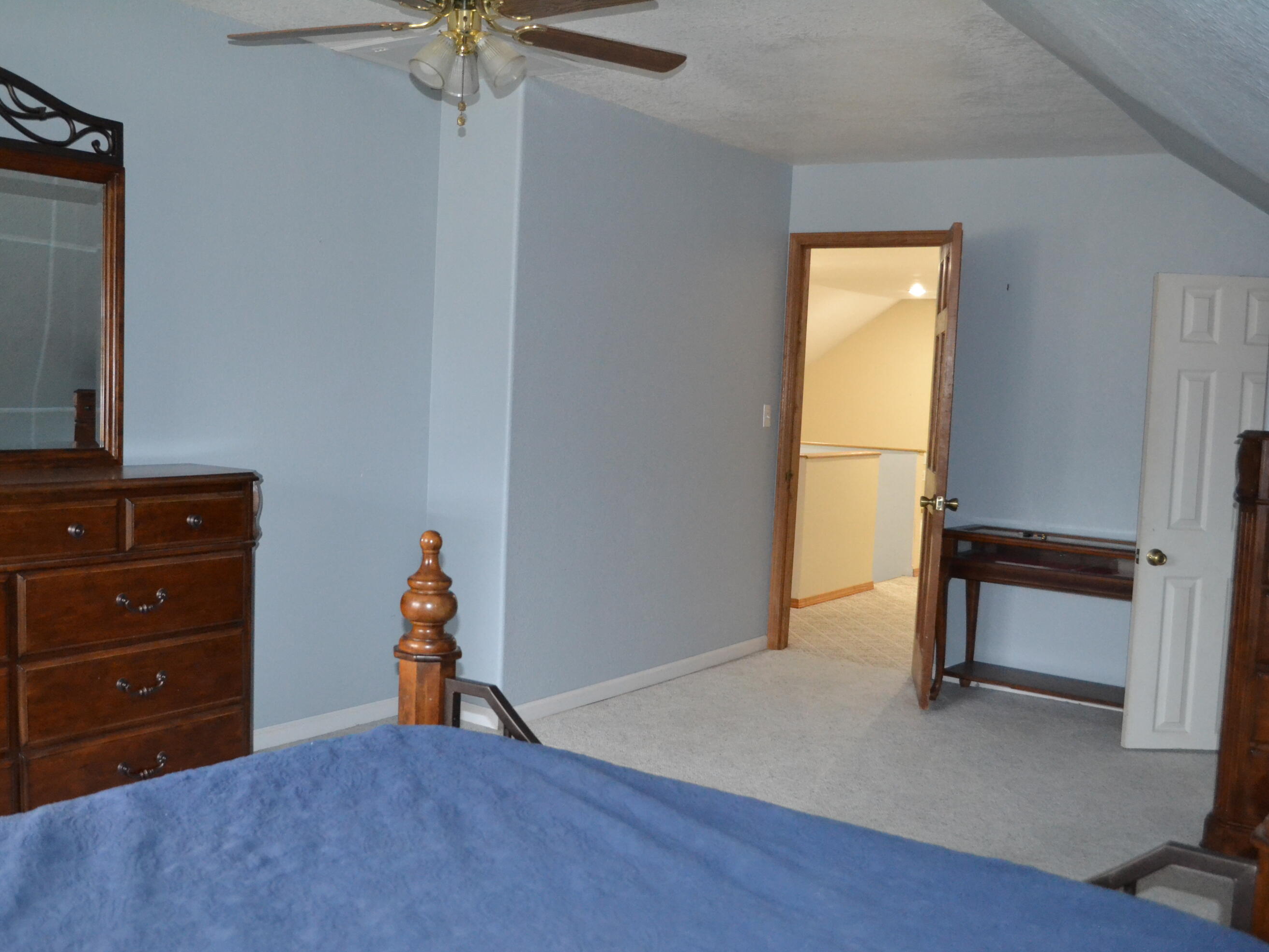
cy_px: 482
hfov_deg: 55.3
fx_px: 1210
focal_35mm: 33
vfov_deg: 43.0
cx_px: 578
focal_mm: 20
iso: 3200
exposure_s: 1/60
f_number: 3.8
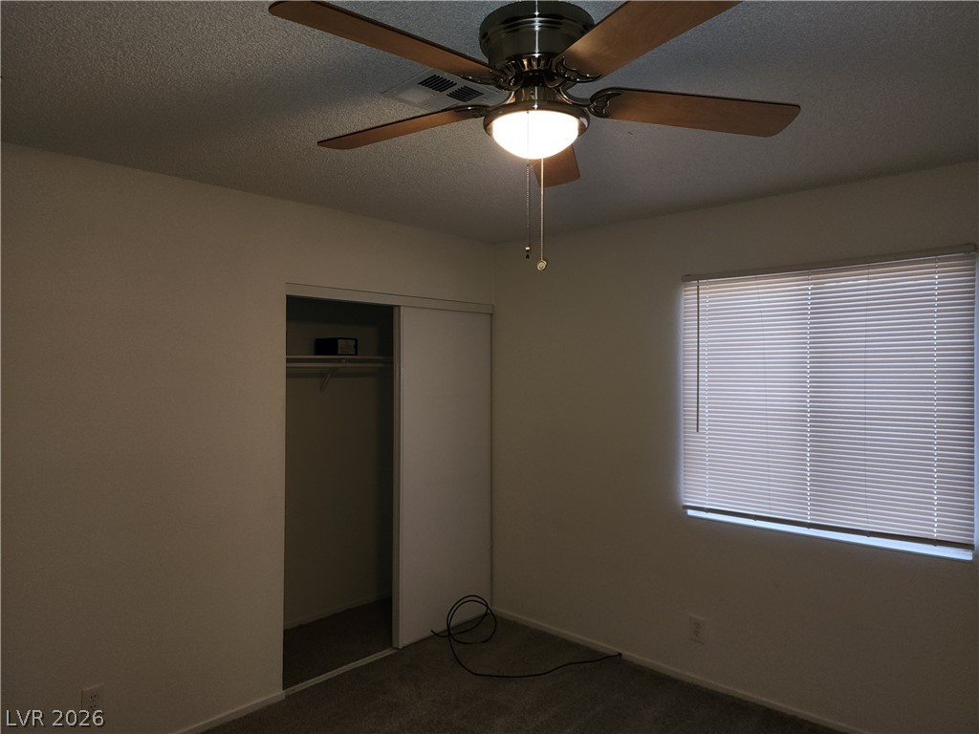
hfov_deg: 73.9
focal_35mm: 23
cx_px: 490
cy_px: 367
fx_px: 650
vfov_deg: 58.9
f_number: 1.8
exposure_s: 1/24
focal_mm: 6.4
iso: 100
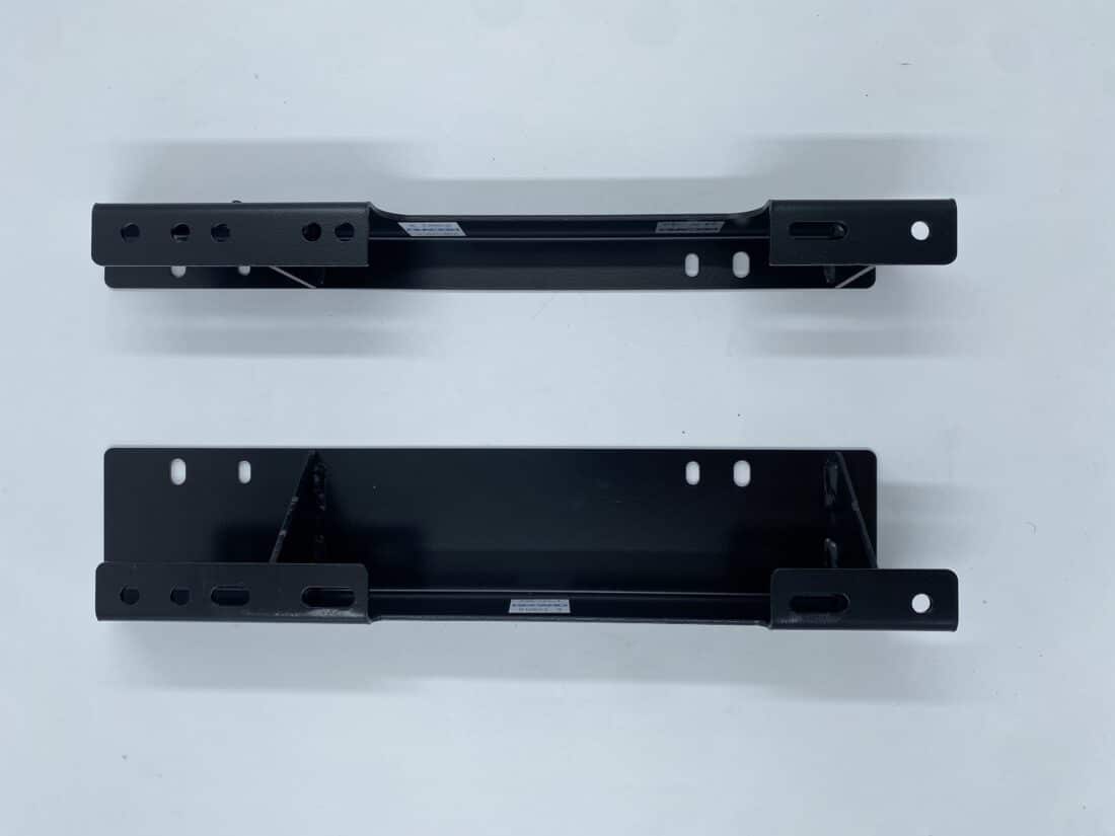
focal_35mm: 26
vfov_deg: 53.1
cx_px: 558
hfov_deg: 67.3
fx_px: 837
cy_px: 418
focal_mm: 4.25
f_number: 1.8
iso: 32
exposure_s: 1/544
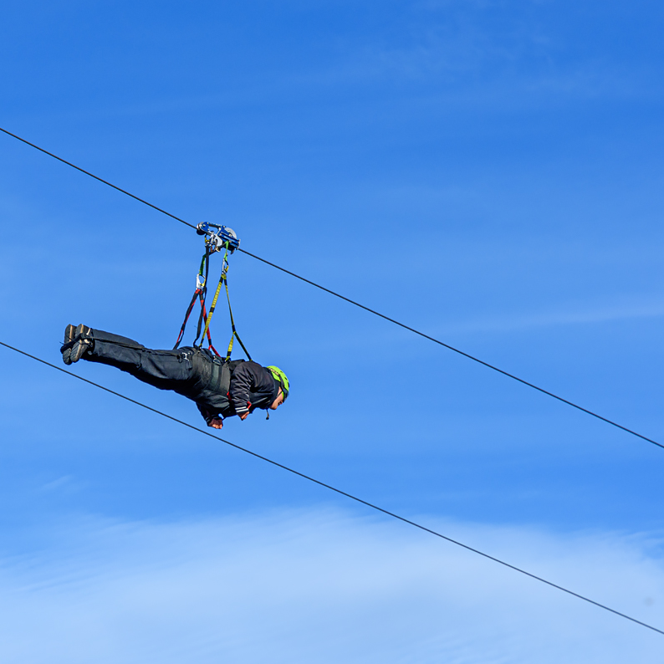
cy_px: 332
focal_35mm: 154
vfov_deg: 11.3
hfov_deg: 11.3
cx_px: 240
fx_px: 3342
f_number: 8
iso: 200
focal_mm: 80
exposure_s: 1/800
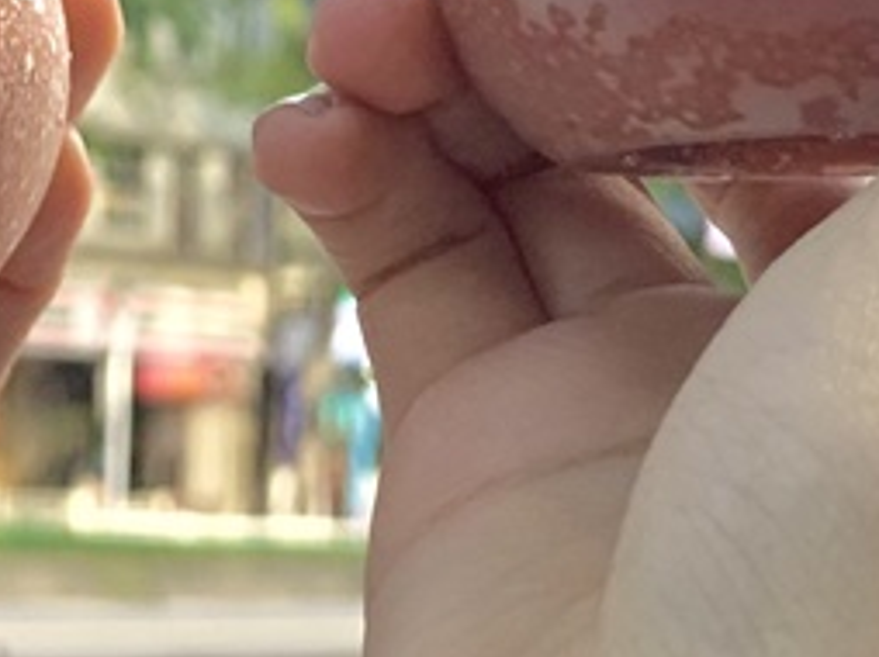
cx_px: 145
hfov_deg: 15.9
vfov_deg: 11.5
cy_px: -373
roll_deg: -2.0
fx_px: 3120
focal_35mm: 123
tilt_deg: +13.6
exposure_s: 1/121
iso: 32
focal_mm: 4.25
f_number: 1.8
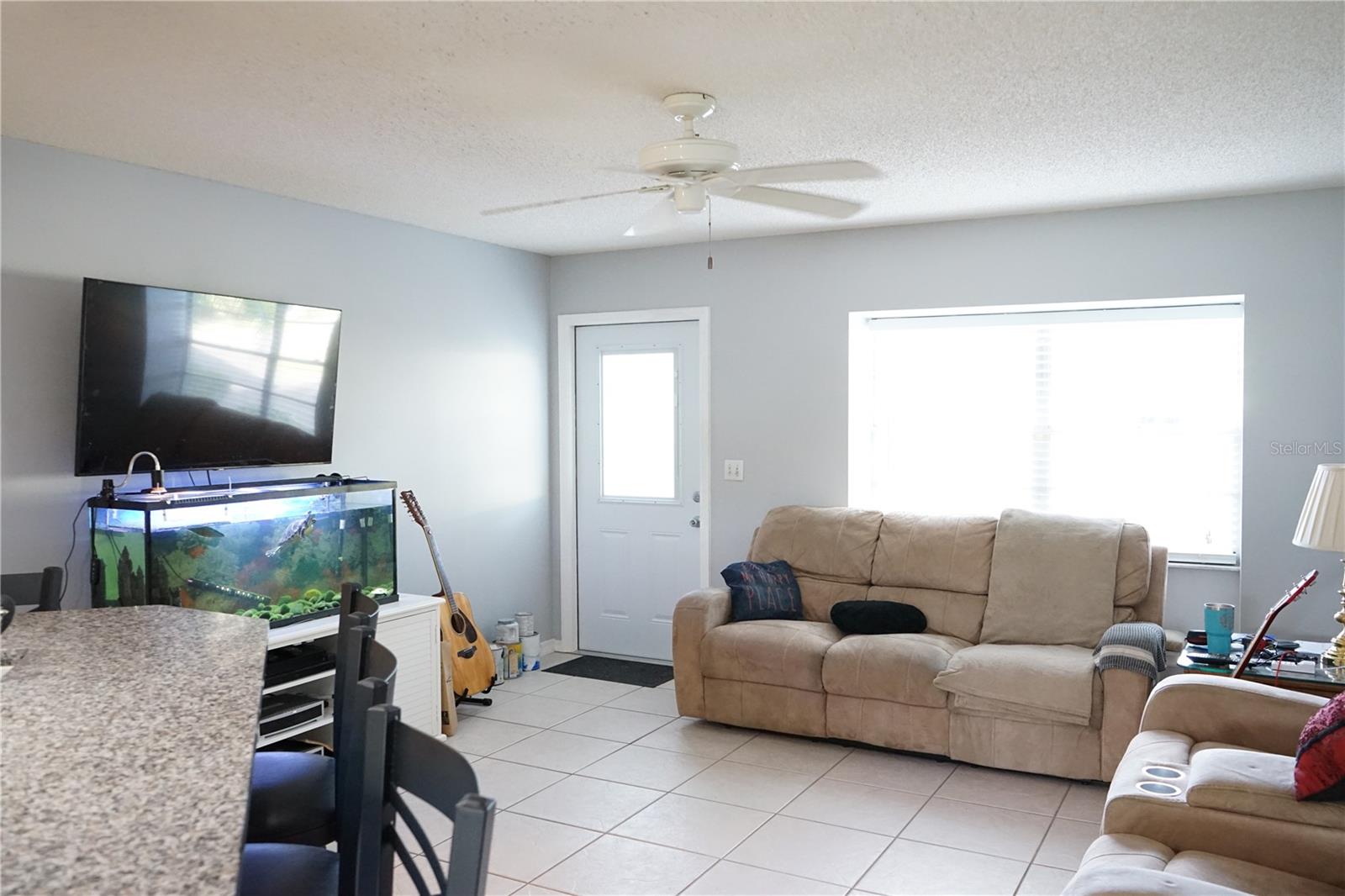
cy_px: 448
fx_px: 1046
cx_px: 672
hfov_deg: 65.5
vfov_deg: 46.4
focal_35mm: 28
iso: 5000
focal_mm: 28
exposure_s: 1/60
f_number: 6.3
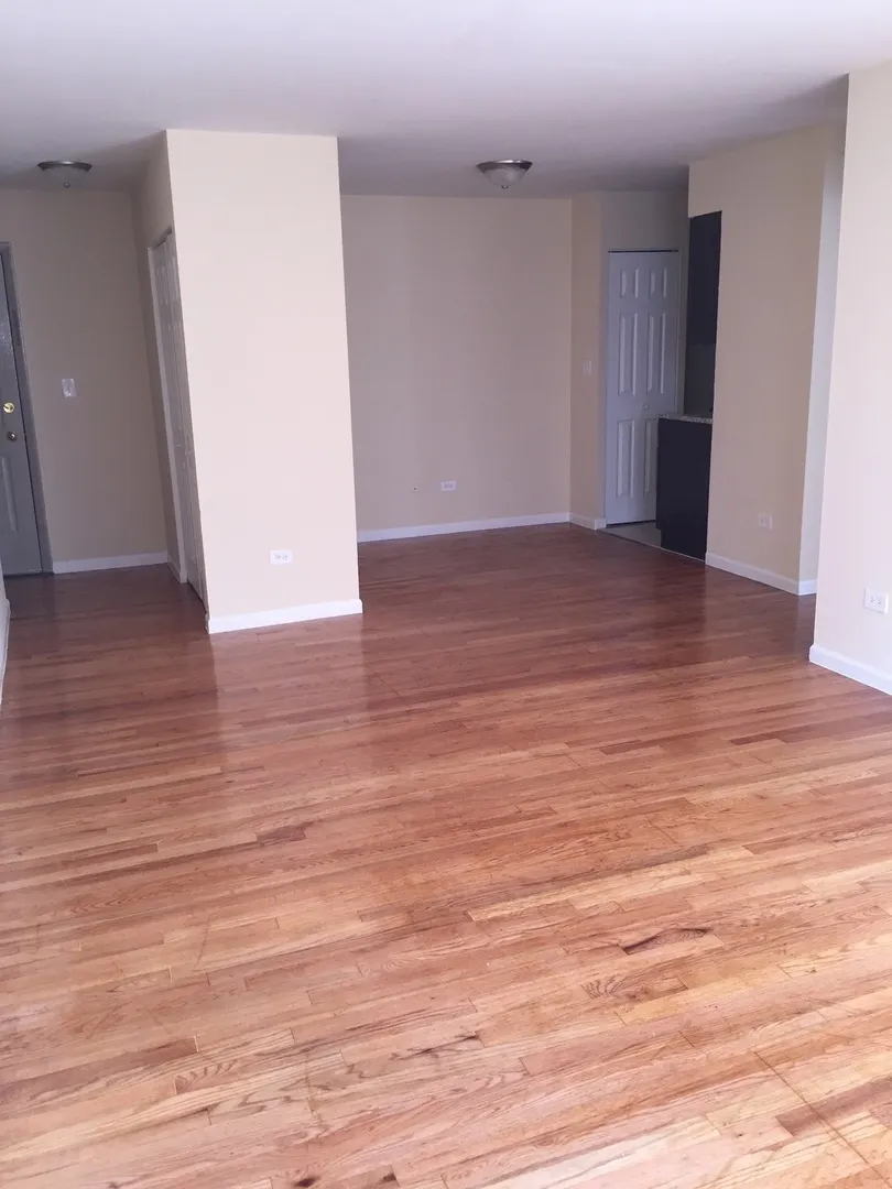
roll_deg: +2.3
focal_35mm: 29
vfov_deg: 61.7
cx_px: 446
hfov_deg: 48.2
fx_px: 996
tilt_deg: -14.1
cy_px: 594
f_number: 2.2
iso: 80
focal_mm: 4.15
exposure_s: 1/30
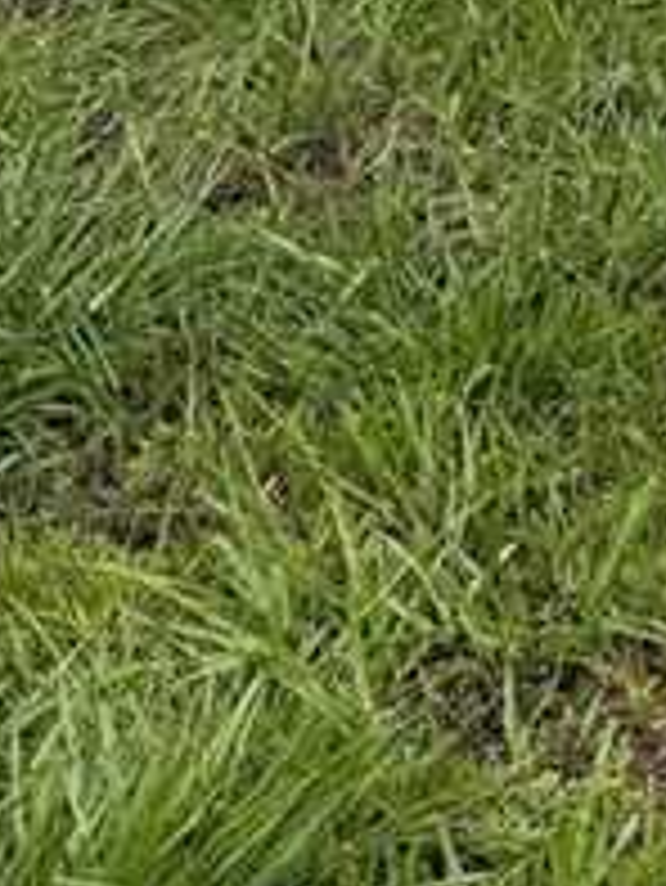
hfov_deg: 10.4
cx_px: 1368
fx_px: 3331
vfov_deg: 14.3
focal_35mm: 130
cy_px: -369
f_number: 1.78
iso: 80
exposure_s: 1/3584
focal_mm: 6.76
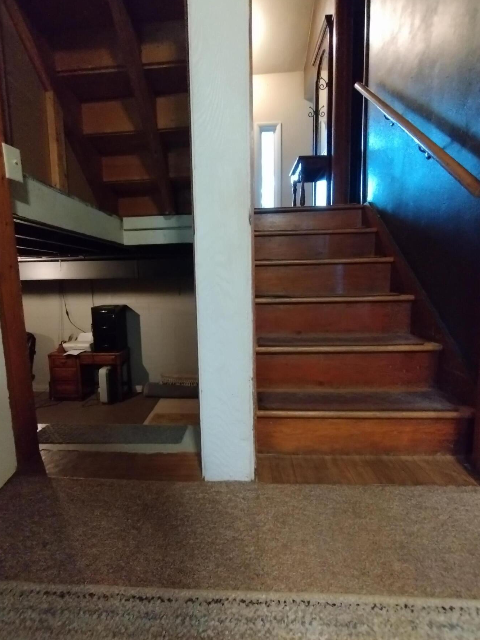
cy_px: 322
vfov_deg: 87.8
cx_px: 225
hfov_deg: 71.5
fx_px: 333
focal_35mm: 18
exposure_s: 1/23.6
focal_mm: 1.66
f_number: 2.2
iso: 1600
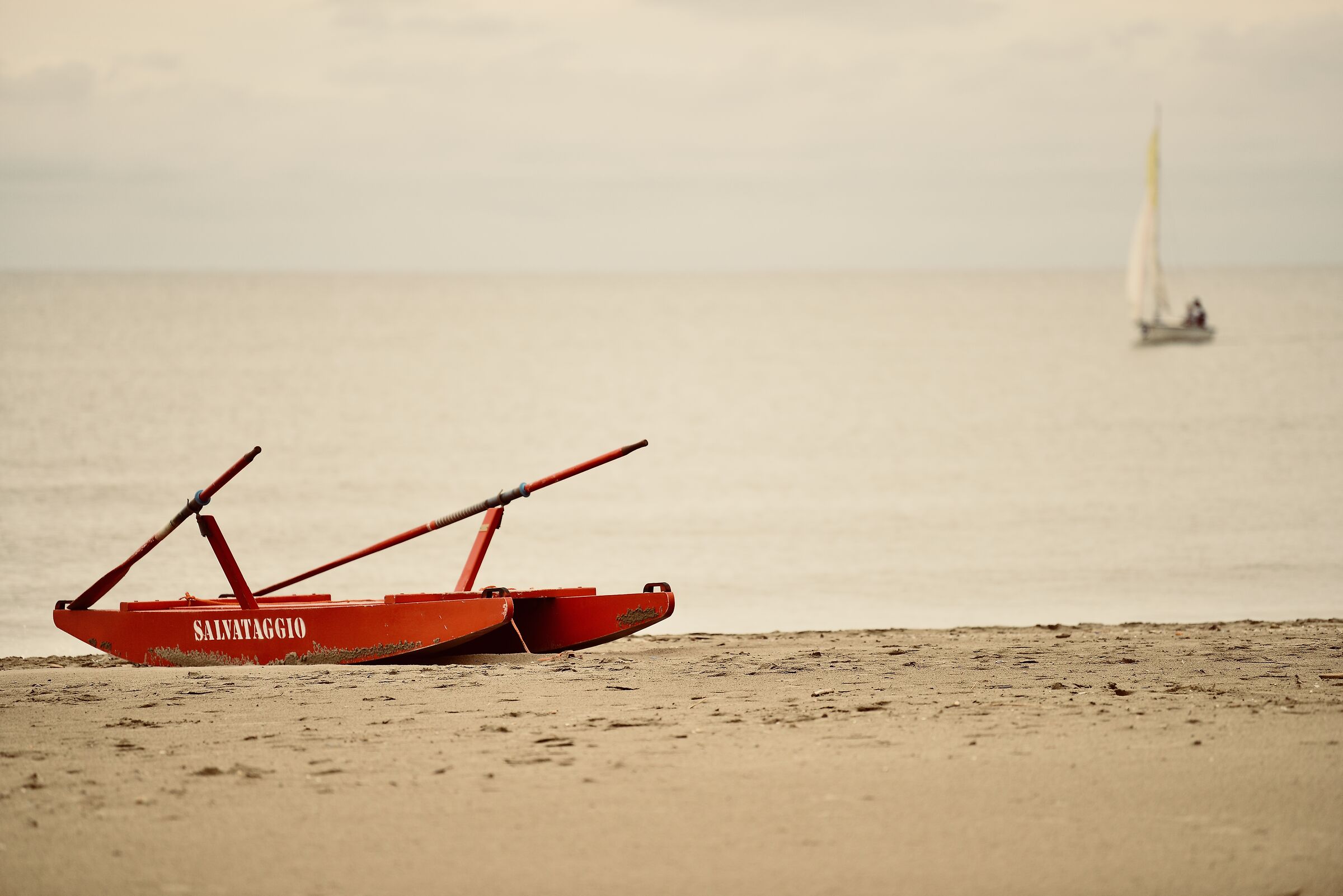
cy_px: 448
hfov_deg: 10.3
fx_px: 7463
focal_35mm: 200
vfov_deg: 6.9
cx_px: 672
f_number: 2.8
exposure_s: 1/1600
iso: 400
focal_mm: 200
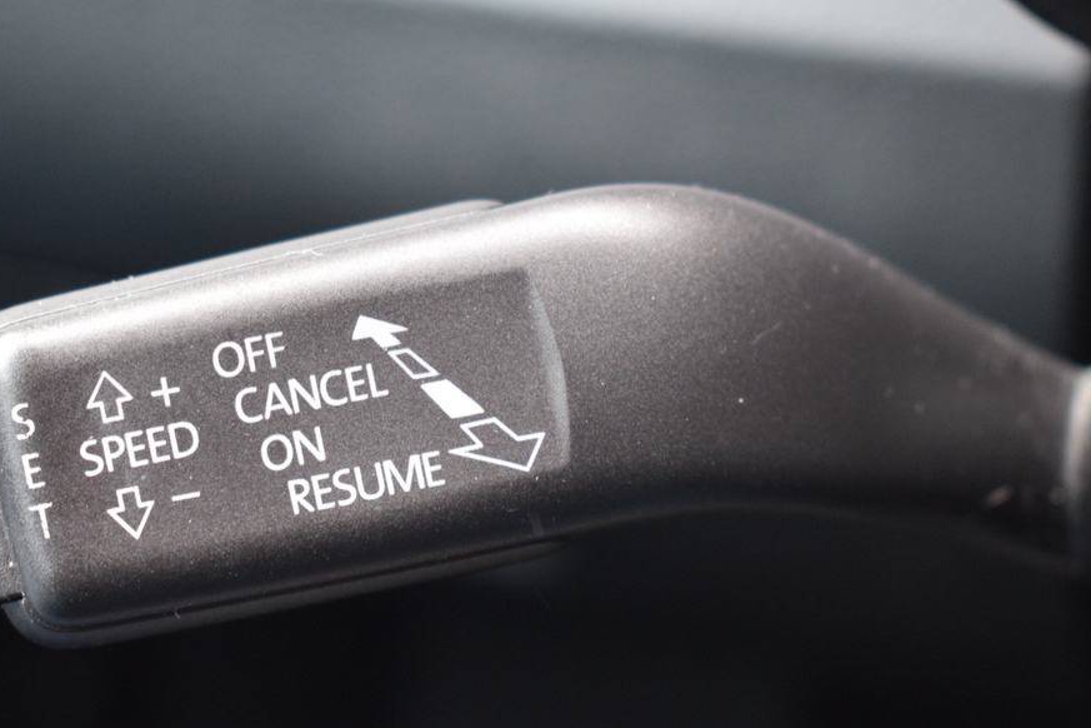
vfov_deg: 13.8
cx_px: 441
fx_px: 3000
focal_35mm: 99
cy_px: 320
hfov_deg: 20.6
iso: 1600
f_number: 5.3
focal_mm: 48
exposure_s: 1/60
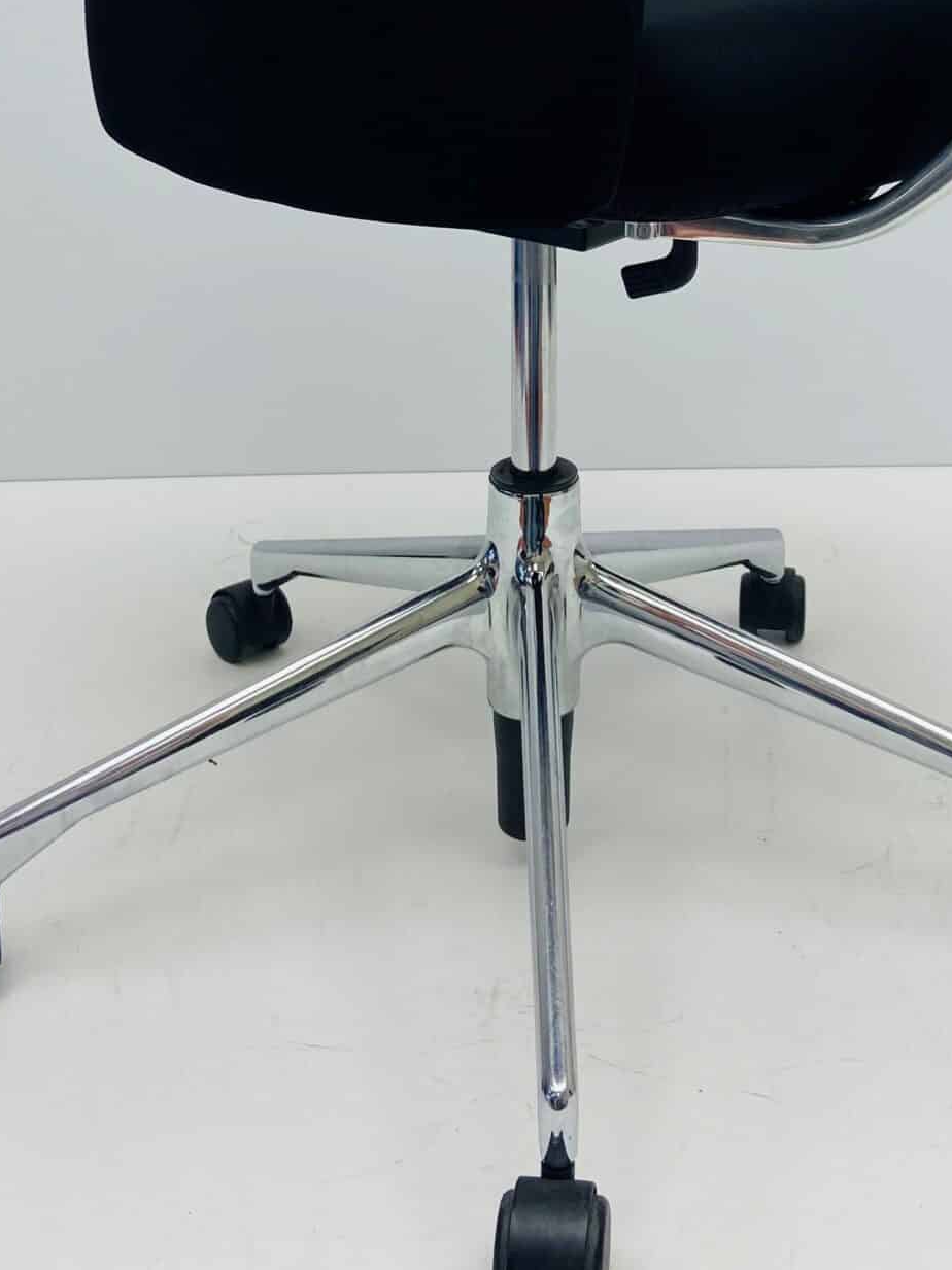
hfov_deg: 27.0
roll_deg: -0.5
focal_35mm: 54
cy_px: 96
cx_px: 568
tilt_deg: -11.5
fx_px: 1981
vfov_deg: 33.4
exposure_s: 1/237
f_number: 1.8
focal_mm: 4.25
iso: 32
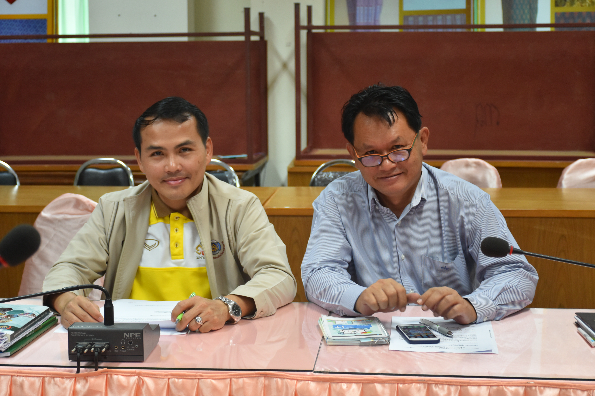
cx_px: 298
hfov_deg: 29.9
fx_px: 1116
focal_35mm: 68
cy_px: 198
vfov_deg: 20.2
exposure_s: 1/60
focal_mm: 45
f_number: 4.5
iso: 900
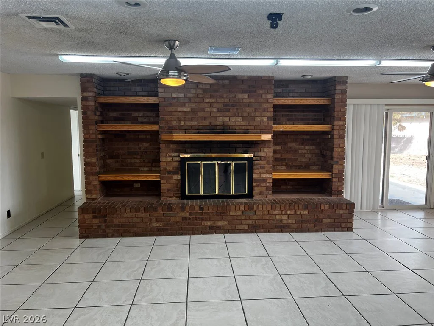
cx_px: 217
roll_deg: +0.0
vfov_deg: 53.1
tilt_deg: -6.0
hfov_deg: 67.3
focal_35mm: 26
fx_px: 326
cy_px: 163
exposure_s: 1/120
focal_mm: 5.7
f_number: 1.5
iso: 50
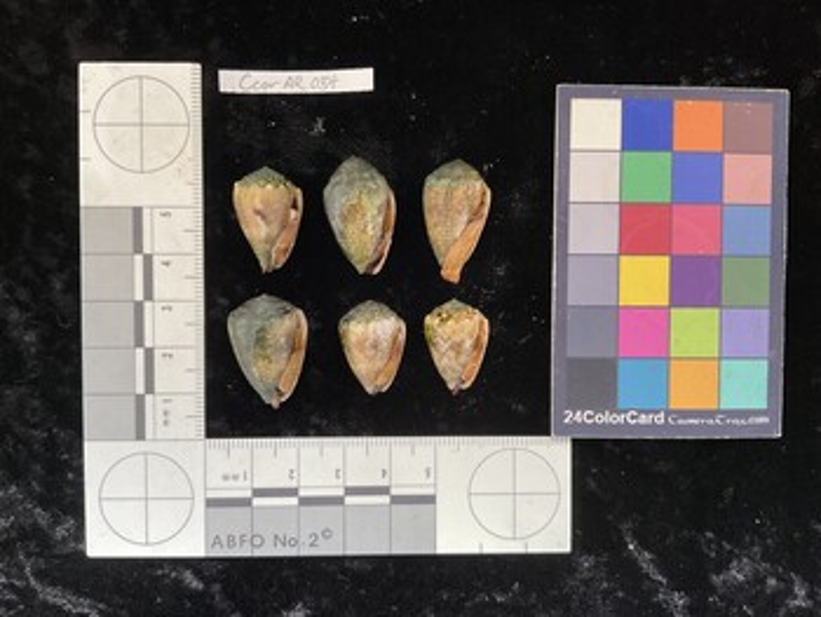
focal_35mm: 29
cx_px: 410
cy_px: 308
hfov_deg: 61.6
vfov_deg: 48.3
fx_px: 688
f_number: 1.8
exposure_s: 1/60
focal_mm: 3
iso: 100
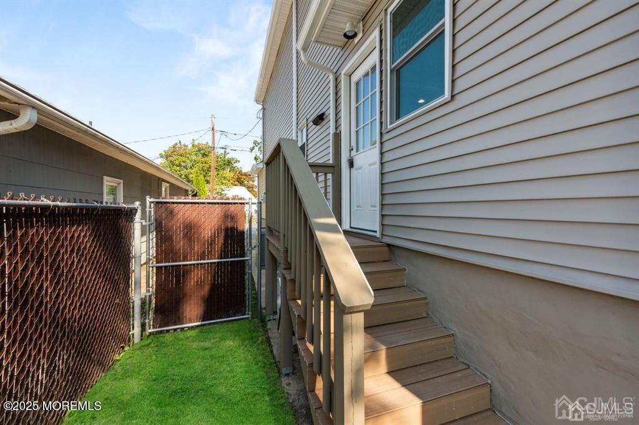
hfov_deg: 104.3
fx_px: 248
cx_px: 320
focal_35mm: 14
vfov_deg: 81.2
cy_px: 212
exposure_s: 1/250
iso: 400
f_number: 8
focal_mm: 14
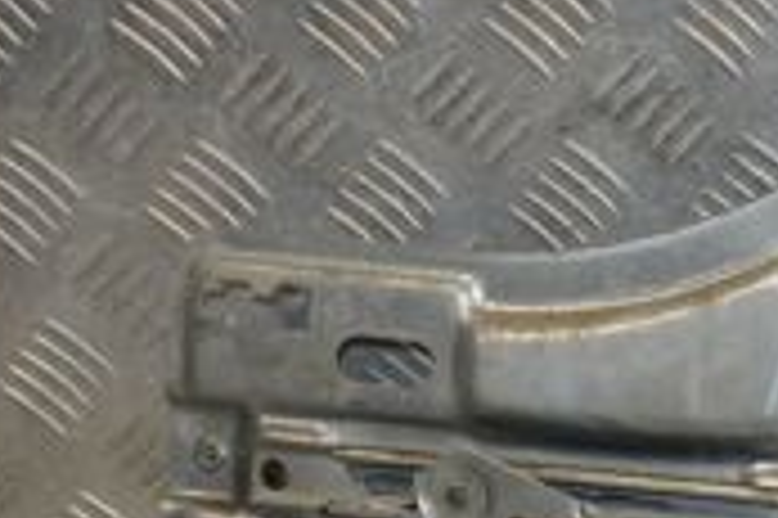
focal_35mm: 166
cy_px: 401
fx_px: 3584
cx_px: 1300
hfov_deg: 11.7
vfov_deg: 8.2
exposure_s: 1/200
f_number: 6.3
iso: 800
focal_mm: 30
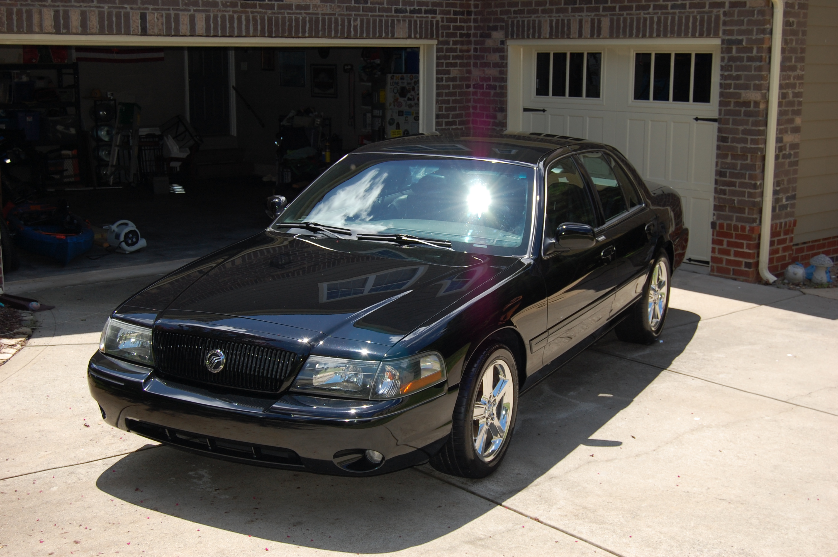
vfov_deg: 28.0
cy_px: 278
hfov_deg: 41.1
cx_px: 419
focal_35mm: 48
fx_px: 1116
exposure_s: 1/500
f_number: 7.1
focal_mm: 32
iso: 200
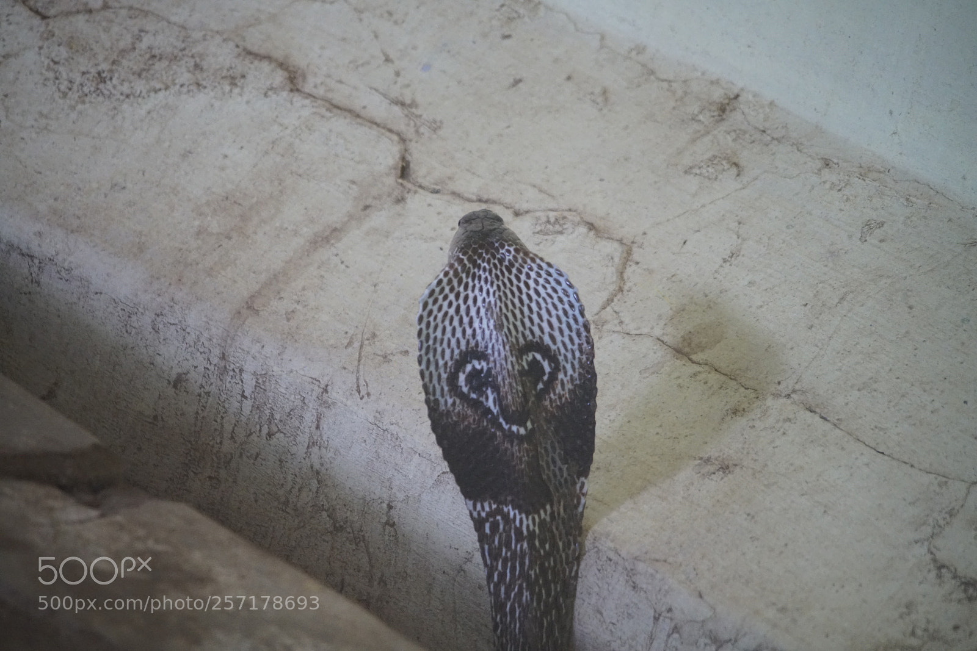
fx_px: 11914
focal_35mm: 439
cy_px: 326
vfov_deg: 3.1
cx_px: 488
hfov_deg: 4.7
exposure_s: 1/60
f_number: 6.3
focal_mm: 439
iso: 6400
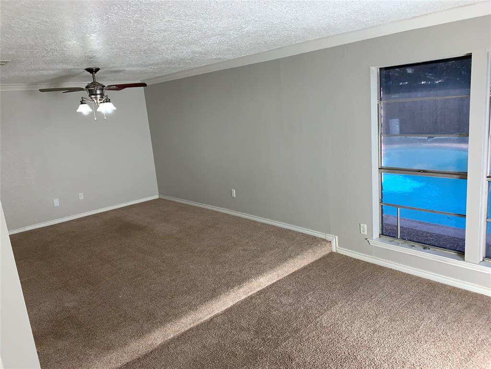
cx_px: 246
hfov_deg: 67.3
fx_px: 369
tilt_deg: -12.2
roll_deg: +4.7
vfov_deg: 53.1
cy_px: 184
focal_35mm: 26
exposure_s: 1/120
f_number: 1.8
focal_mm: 4.25
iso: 80
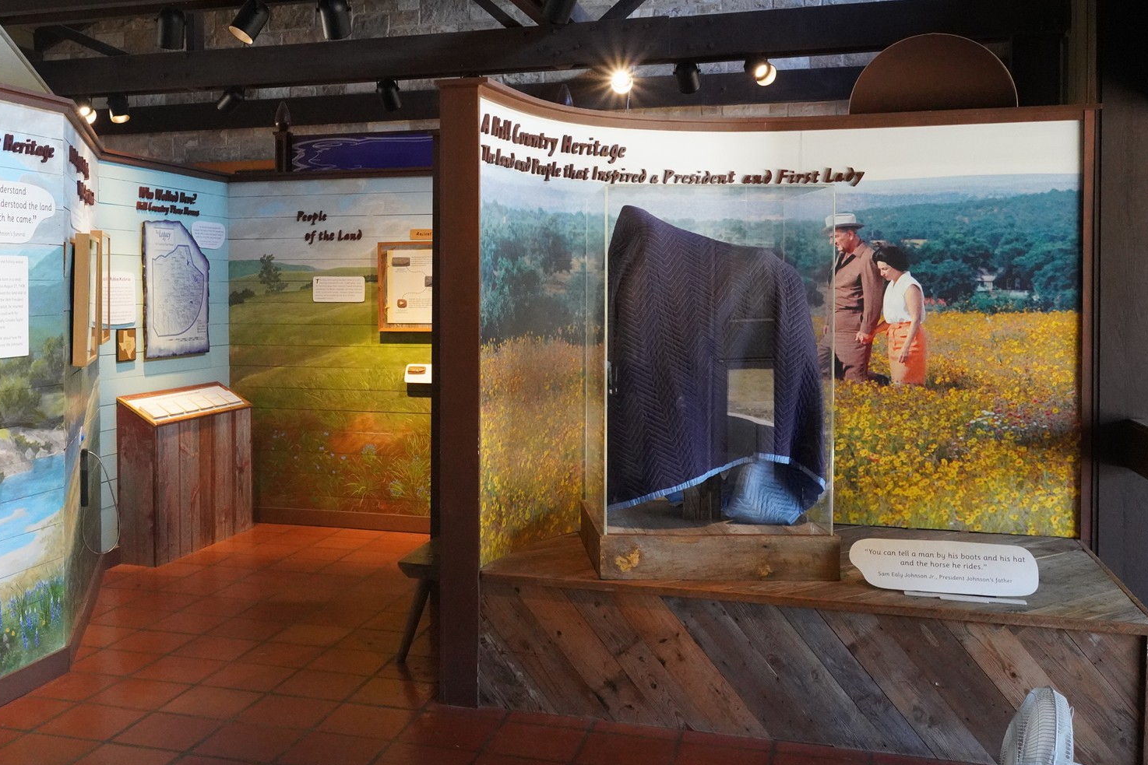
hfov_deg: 50.2
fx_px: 1212
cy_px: 307
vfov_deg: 34.9
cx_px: 434
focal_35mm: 38
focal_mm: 28
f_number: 13
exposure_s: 1/100
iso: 10000
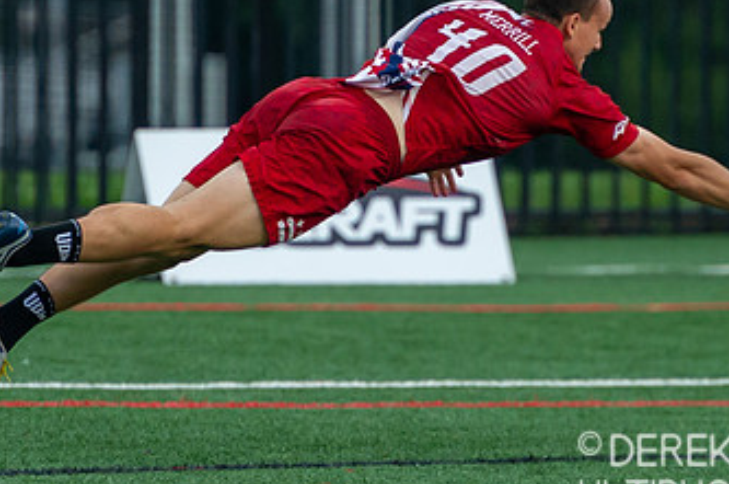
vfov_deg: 1.6
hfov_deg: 2.4
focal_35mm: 856
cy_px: 10
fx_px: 17309
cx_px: 366
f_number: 4
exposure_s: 1/1600
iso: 2200
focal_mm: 280
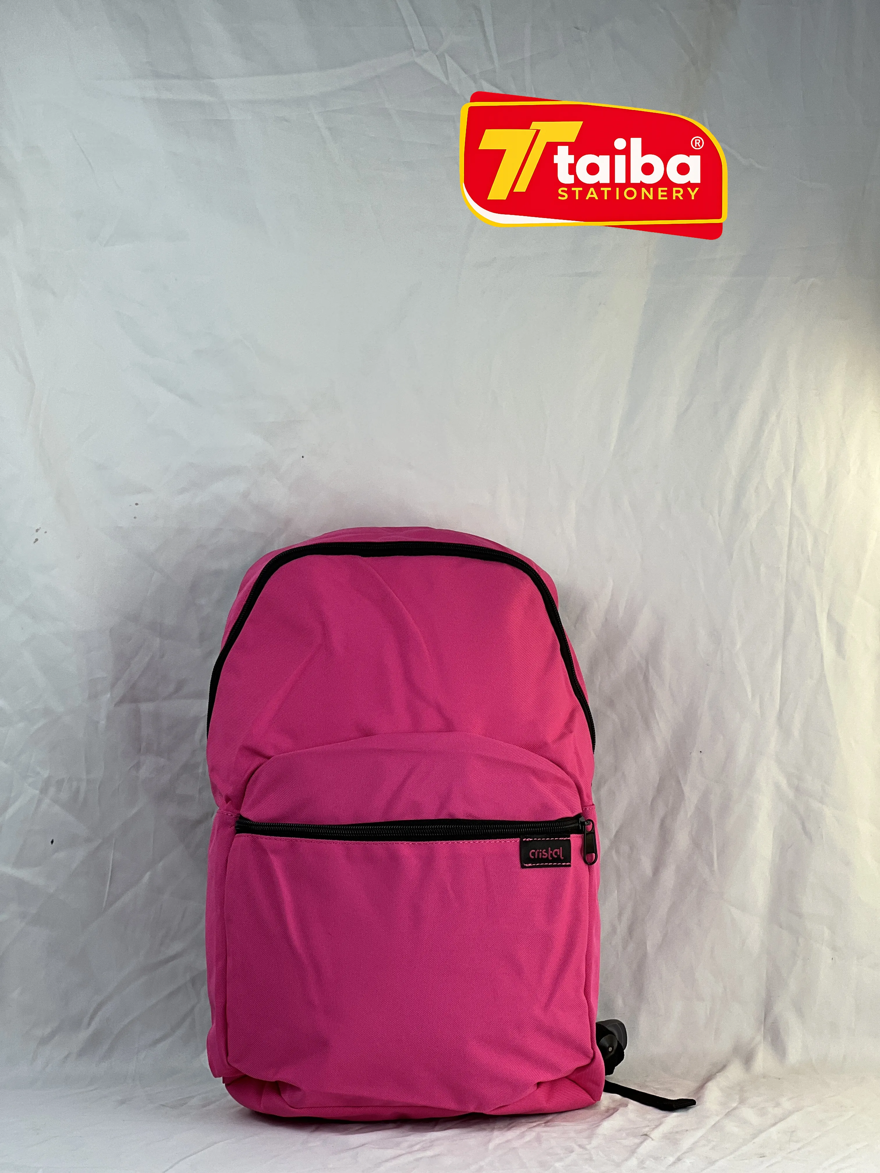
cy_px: 586
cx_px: 440
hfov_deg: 19.1
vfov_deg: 25.3
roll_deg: +0.9
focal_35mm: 77
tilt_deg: -0.1
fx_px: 2610
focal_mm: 9
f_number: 2.8
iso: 25
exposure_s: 1/100
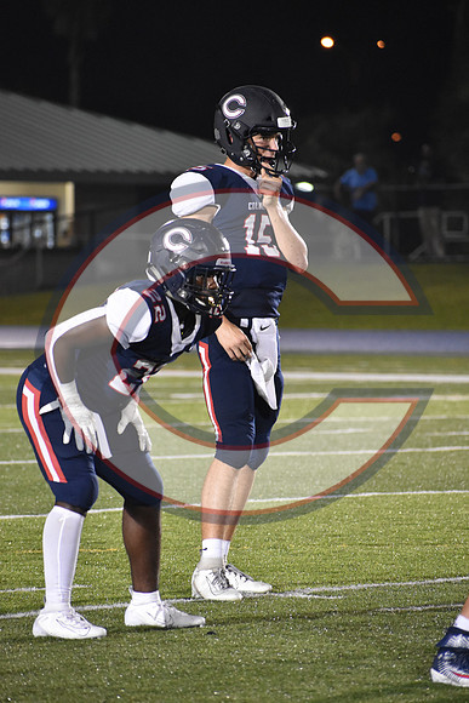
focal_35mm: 330
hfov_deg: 4.2
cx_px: 234
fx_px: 6444
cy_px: 352
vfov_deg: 6.2
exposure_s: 1/200
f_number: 5.6
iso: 3200
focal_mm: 220
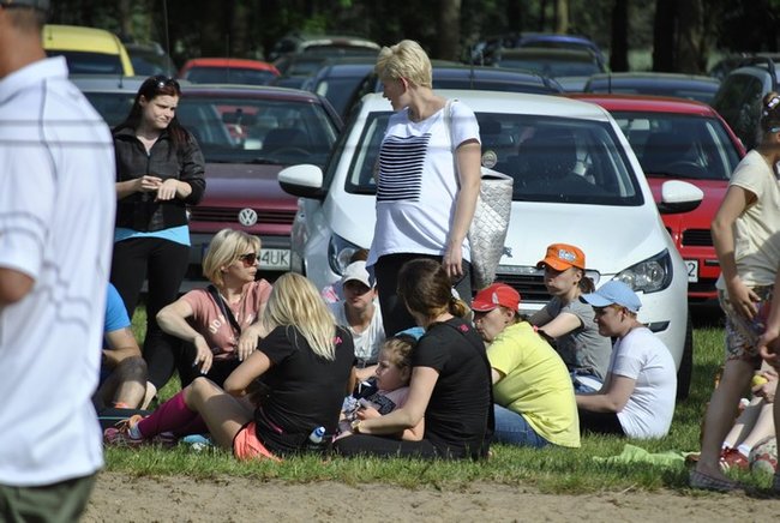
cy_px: 262
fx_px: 6512
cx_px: 390
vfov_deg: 4.6
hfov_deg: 6.9
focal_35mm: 300
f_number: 5.6
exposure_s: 1/1000
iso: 200
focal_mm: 200
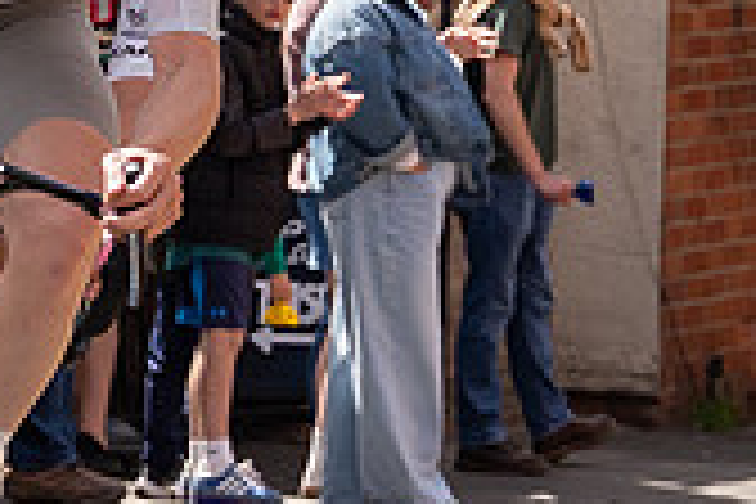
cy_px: -152
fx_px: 11864
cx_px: 129
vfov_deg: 2.4
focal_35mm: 565
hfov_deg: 3.6
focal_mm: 70
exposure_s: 1/1000
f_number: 5
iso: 200
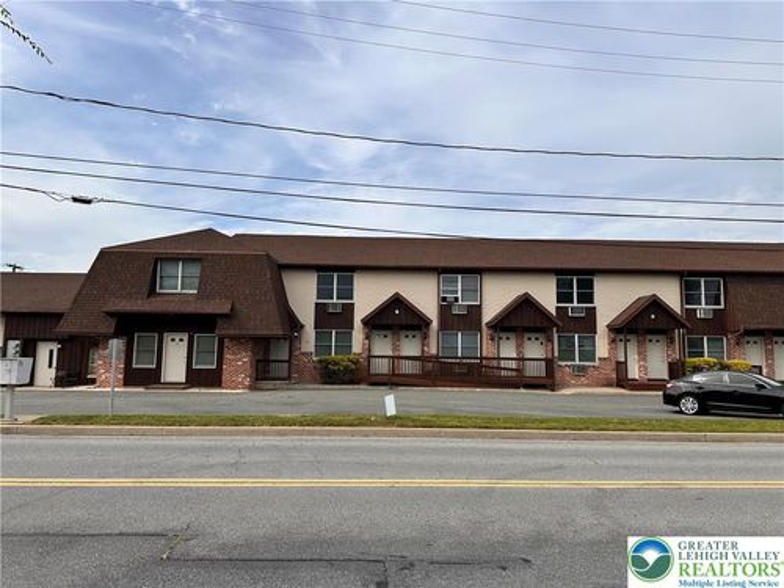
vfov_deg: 56.8
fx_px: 544
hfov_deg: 71.6
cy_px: 294
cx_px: 392
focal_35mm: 24
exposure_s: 1/5848
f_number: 1.78
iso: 80
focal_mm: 6.86
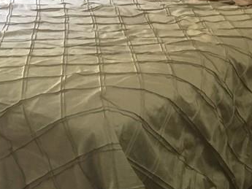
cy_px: -46
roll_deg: -0.9
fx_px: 626
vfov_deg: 16.4
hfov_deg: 22.5
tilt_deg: -10.1
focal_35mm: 86
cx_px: 188
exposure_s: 1/24
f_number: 2.2
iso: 200
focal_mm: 4.15
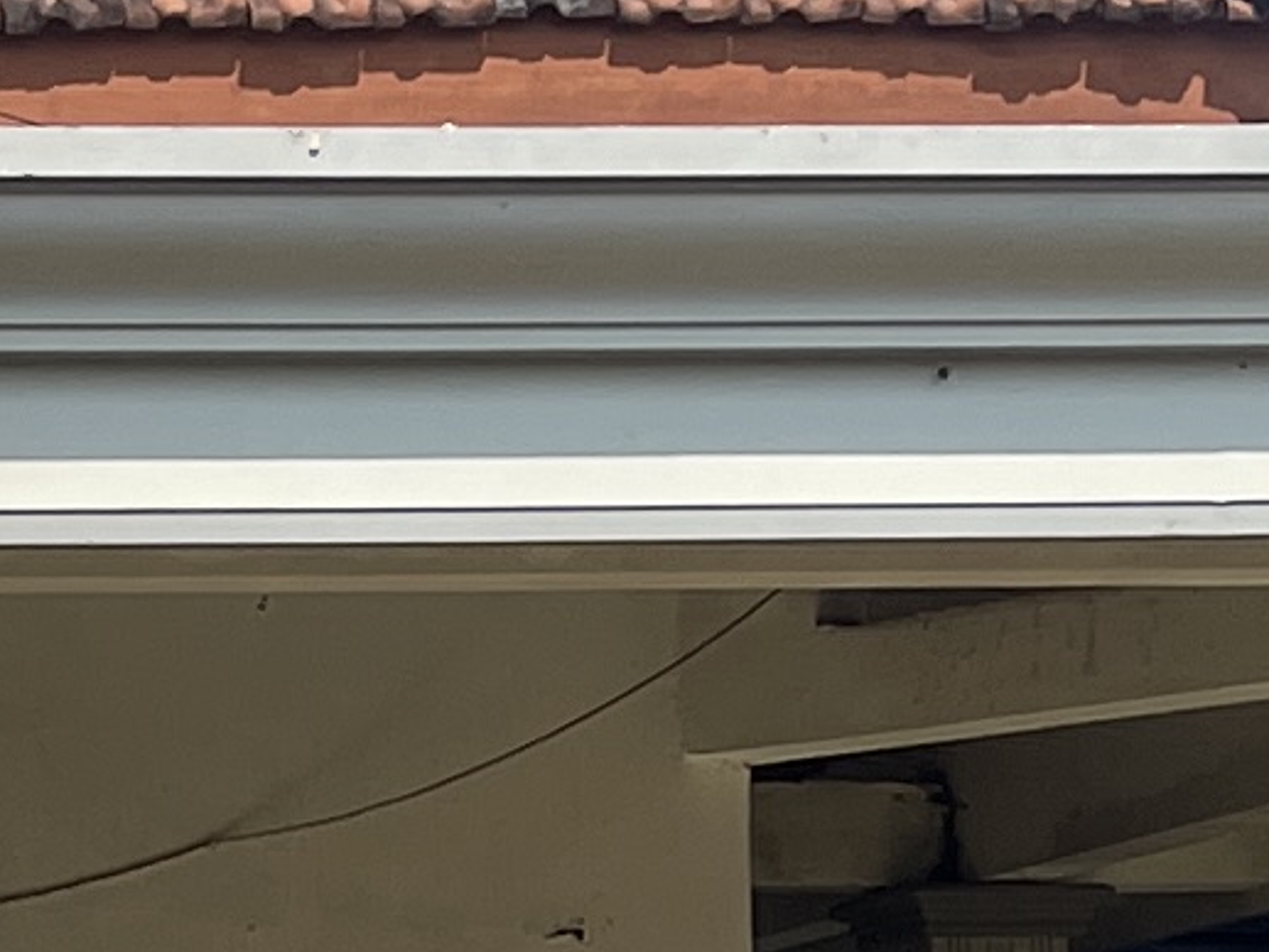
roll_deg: +1.3
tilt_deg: -0.3
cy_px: 1897
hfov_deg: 9.2
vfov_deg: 7.3
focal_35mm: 195
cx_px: -1654
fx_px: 7150
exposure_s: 1/4902
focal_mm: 5.1
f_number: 1.6
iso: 32
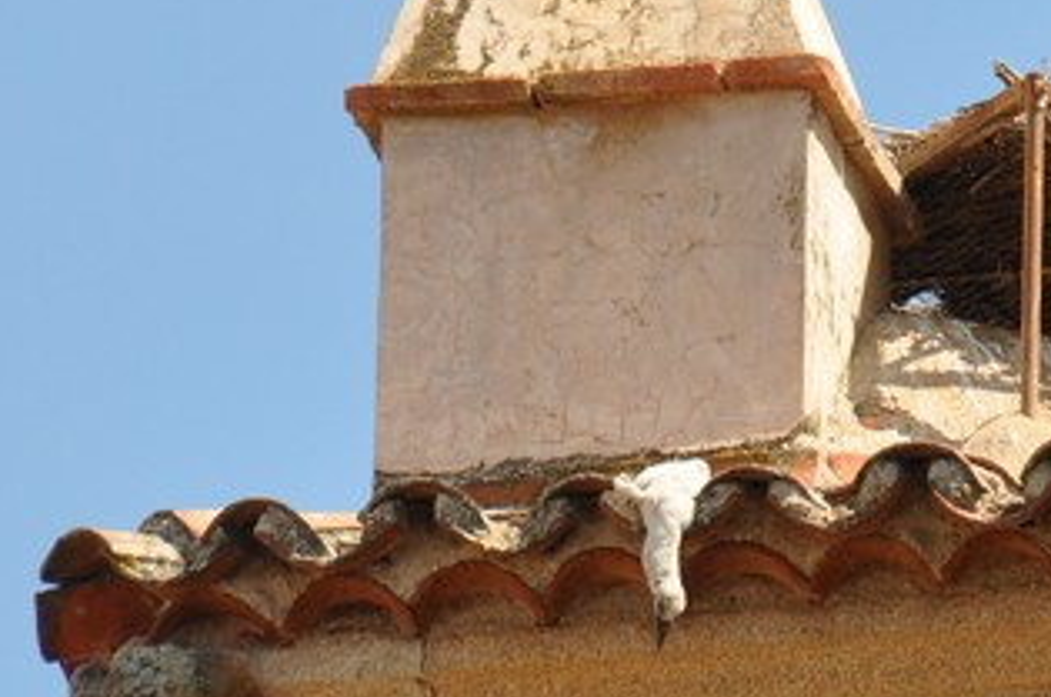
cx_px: 984
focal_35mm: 1315
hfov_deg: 1.6
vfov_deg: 1.0
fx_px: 38332
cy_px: -10
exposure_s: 1/400
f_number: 6.3
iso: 400
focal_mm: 270
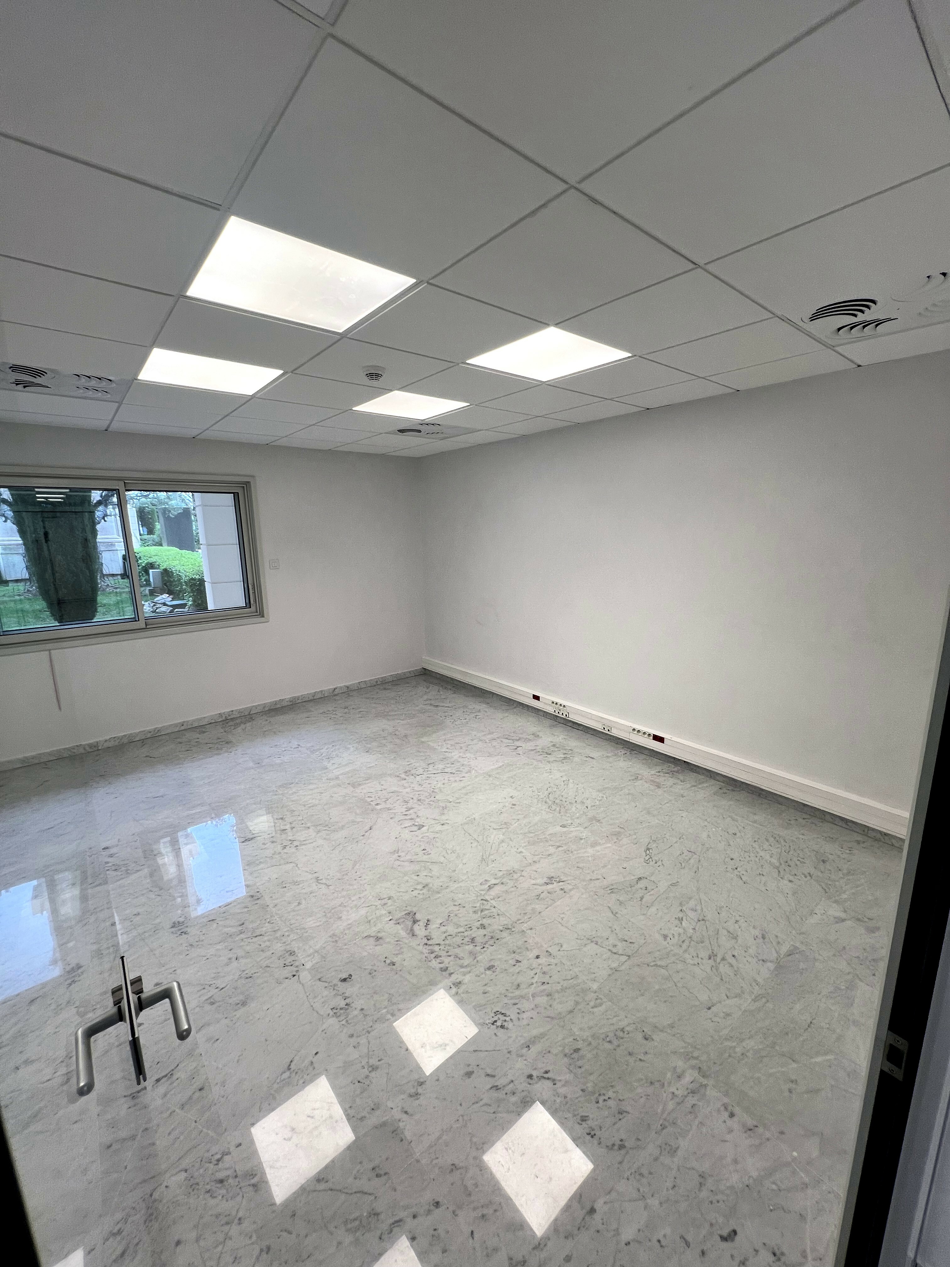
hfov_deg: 89.9
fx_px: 476
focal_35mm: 13
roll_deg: +1.0
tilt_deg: -9.8
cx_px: 475
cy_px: 634
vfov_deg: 106.2
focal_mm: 1.57
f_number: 1.8
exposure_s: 1/99
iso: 50
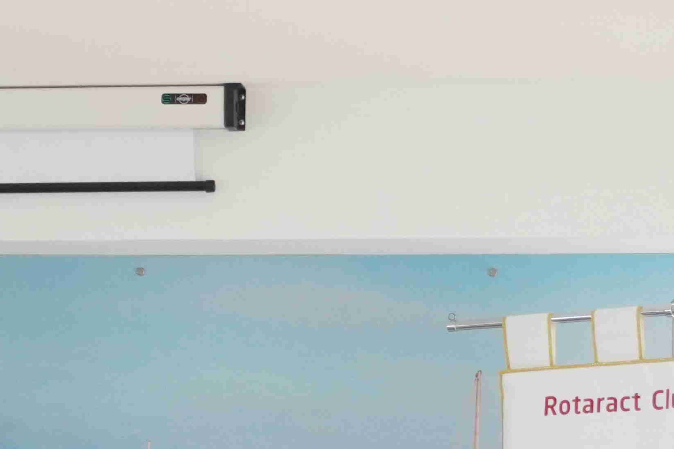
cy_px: 655
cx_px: -309
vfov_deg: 5.6
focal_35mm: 241
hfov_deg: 8.4
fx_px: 4511
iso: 2000
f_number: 5.6
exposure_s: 1/160
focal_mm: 44
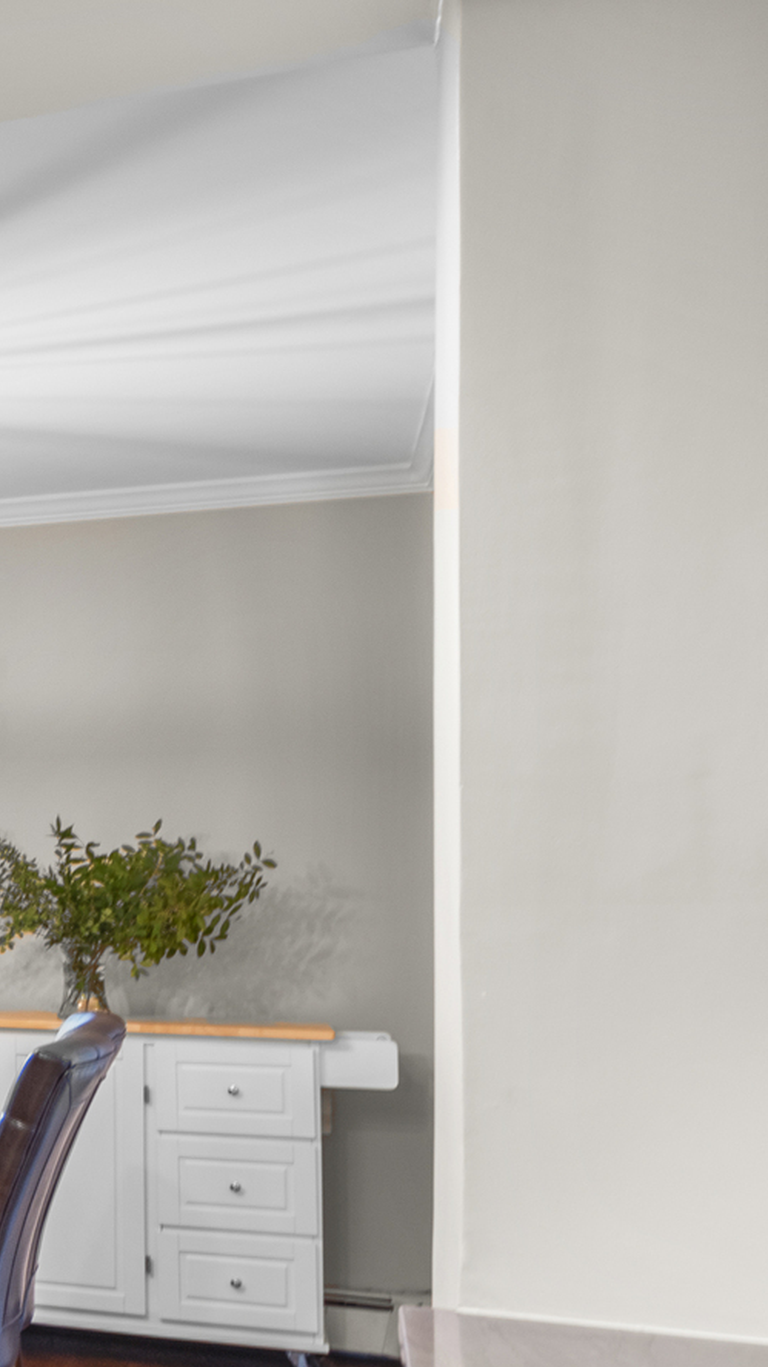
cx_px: -1404
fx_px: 2101
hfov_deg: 12.2
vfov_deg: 35.8
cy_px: 845
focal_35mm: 58
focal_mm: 16
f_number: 9
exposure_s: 5
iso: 200
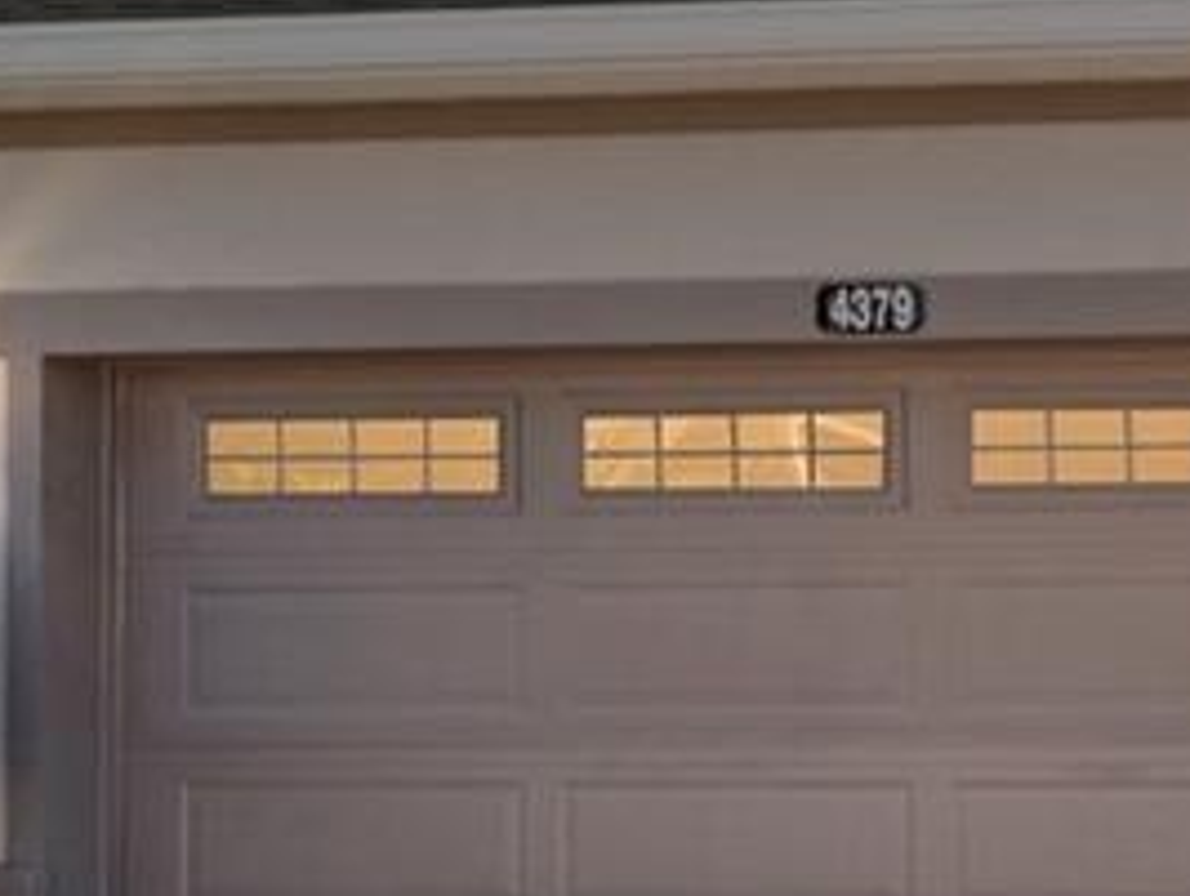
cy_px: 397
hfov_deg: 12.6
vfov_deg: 12.4
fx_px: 4137
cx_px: 2897
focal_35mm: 120
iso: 250
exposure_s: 1/400
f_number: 7.1
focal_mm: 20.9
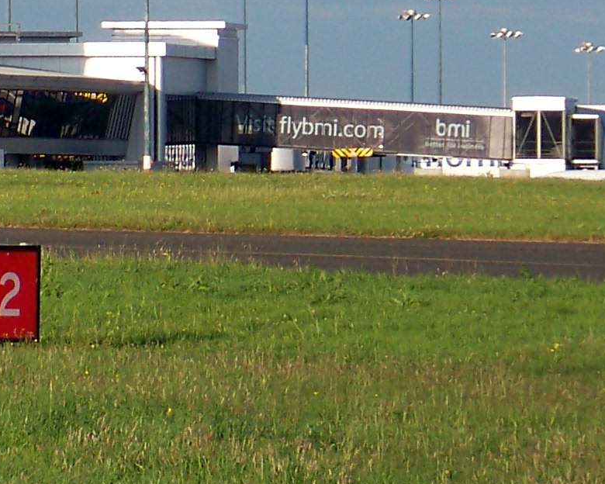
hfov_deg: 3.4
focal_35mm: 566
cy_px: -122
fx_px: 10135
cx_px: -682
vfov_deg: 2.7
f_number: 3.2
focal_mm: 21.1
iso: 64
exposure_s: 1/640
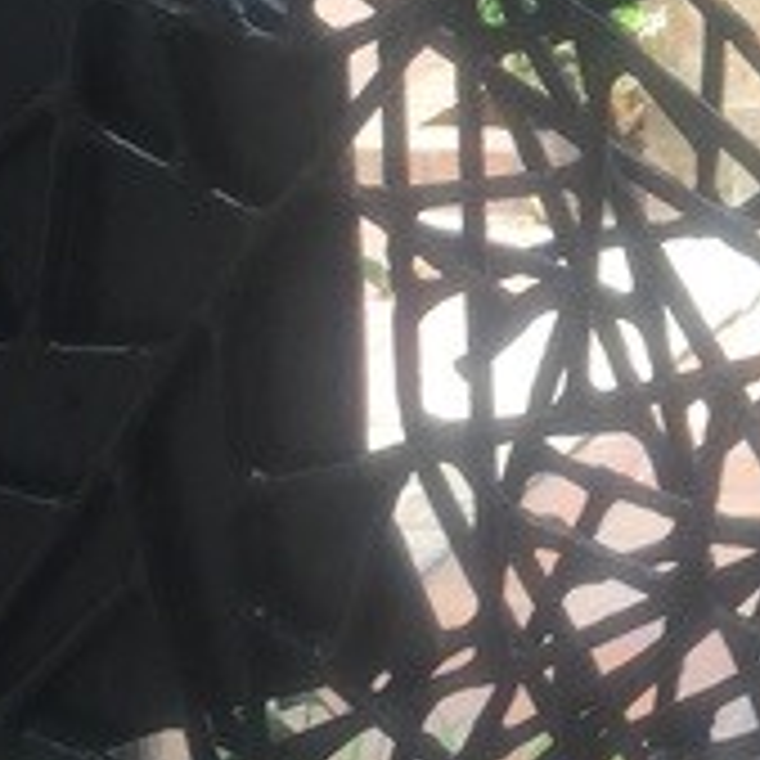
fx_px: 3850
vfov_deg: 11.0
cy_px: -243
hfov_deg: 10.4
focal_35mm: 155
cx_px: 1520
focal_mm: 4.15
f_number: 2.2
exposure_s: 1/160
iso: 32
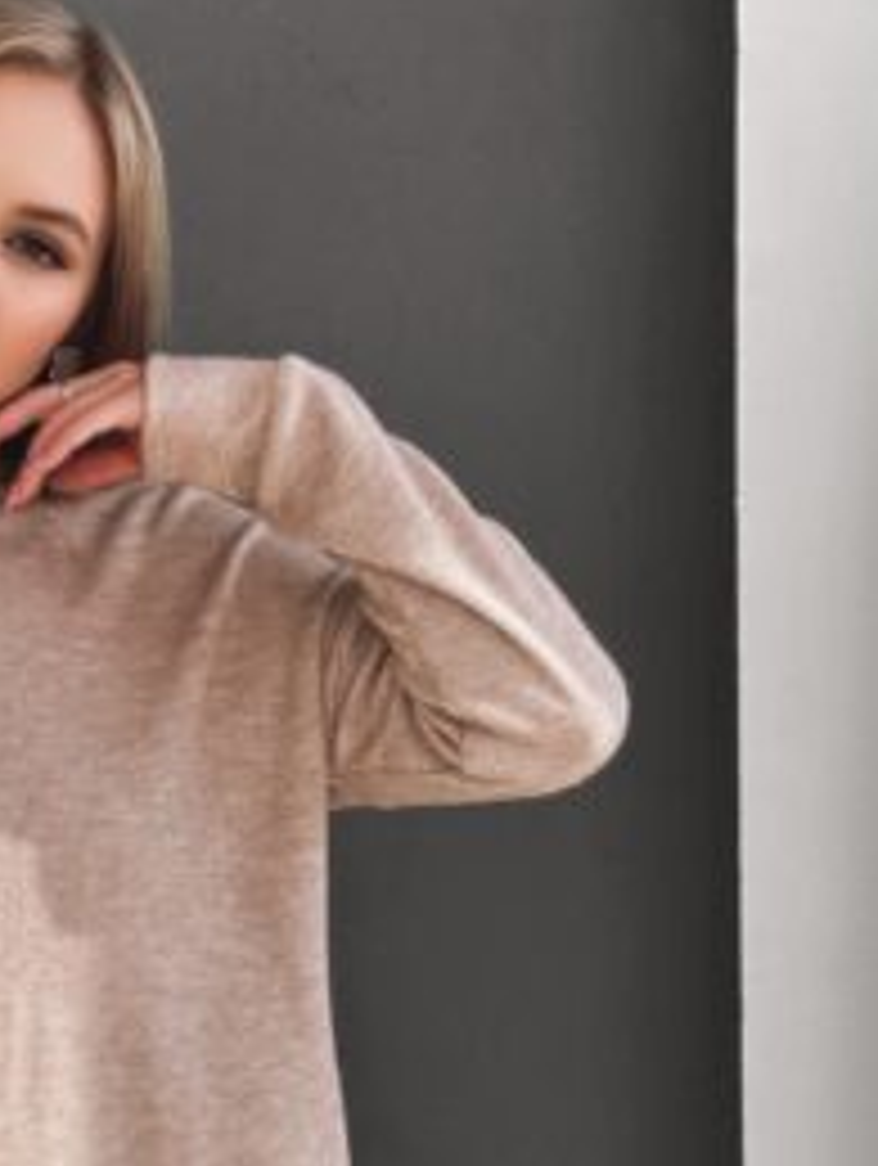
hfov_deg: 13.9
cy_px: 912
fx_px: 3576
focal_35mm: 106
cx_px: 167
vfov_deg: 18.4
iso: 64
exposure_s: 1/226
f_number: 1.78
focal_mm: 6.86
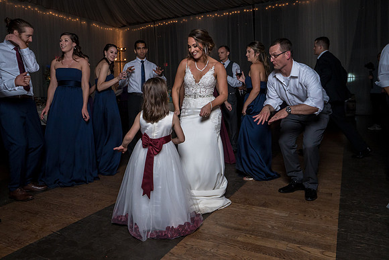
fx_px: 285
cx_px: 194
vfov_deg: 48.6
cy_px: 104
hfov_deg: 68.6
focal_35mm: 26
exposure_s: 1/200
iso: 2000
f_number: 5.6
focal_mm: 22
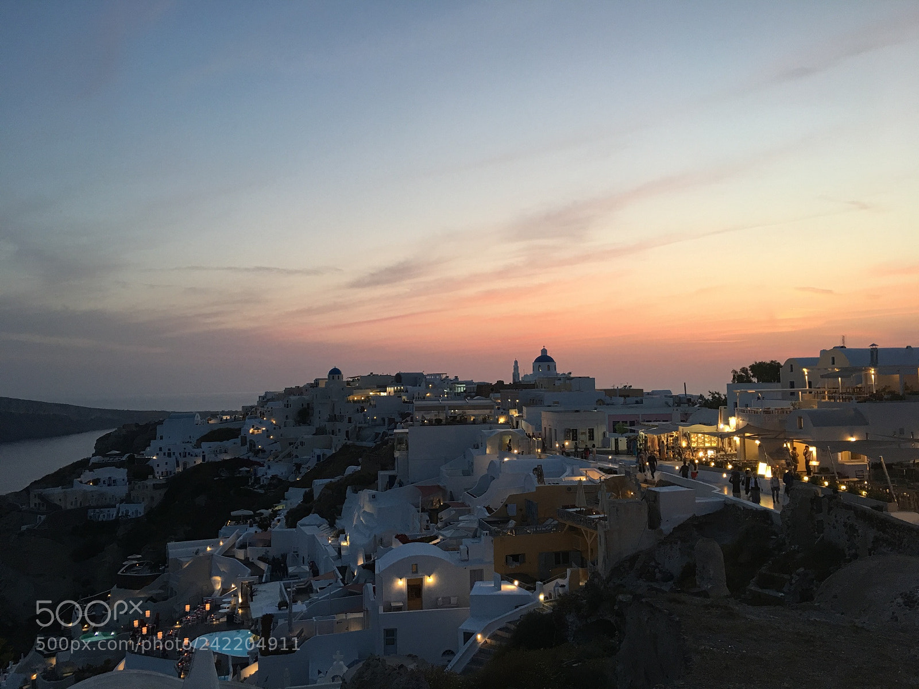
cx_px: 460
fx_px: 770
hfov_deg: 61.7
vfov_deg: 48.2
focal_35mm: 29
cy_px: 344
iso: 40
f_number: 2.2
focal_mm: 4.15
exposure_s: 1/17
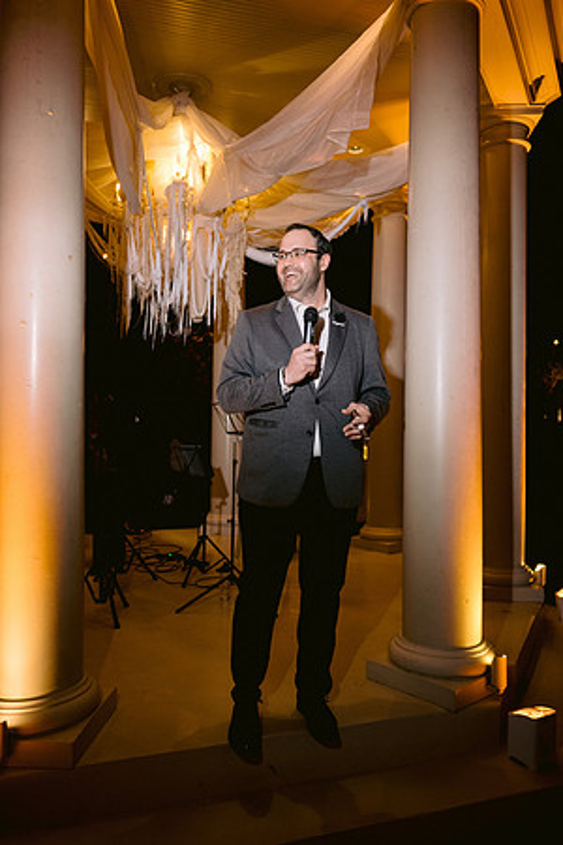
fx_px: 657
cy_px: 422
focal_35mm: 28
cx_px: 282
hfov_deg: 46.4
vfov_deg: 65.5
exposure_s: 1/100
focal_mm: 28
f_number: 3.2
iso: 800
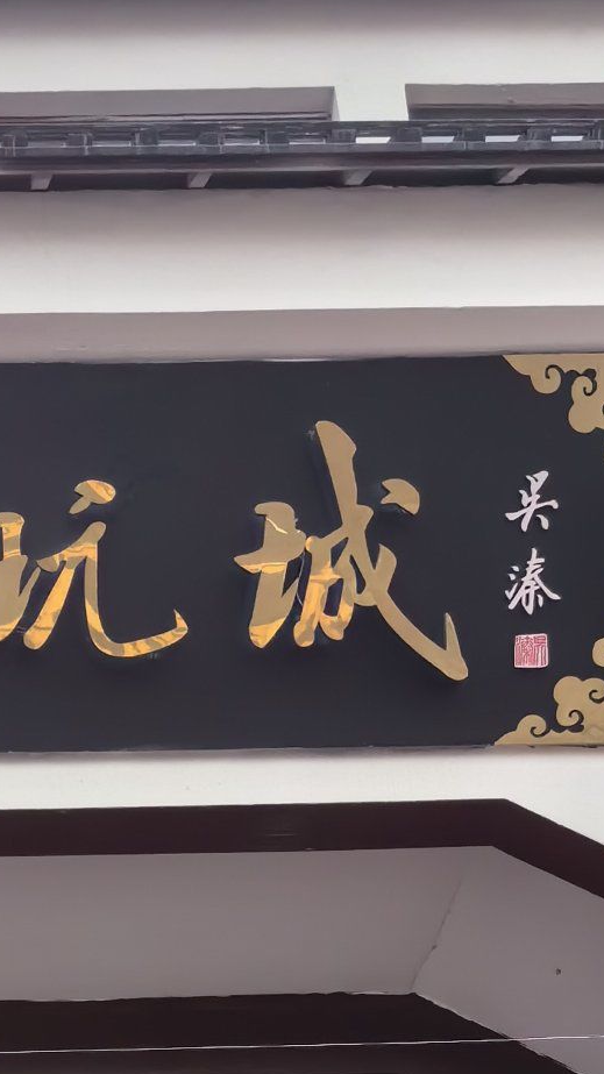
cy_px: 1207
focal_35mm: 87
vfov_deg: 22.9
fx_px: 2478
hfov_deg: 13.6
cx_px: -70
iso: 50
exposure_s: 1/10000
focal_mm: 5.75
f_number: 1.4
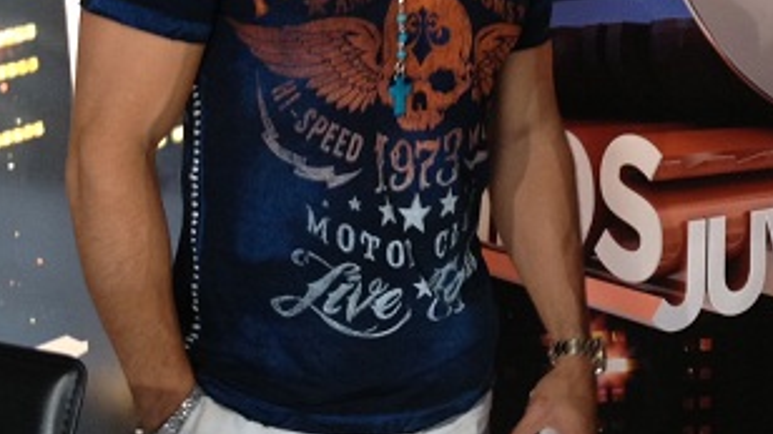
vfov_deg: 13.3
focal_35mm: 89
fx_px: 1824
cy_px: -49
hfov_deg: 23.6
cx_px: 601
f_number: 2.4
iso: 125
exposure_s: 1/20
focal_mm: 4.28
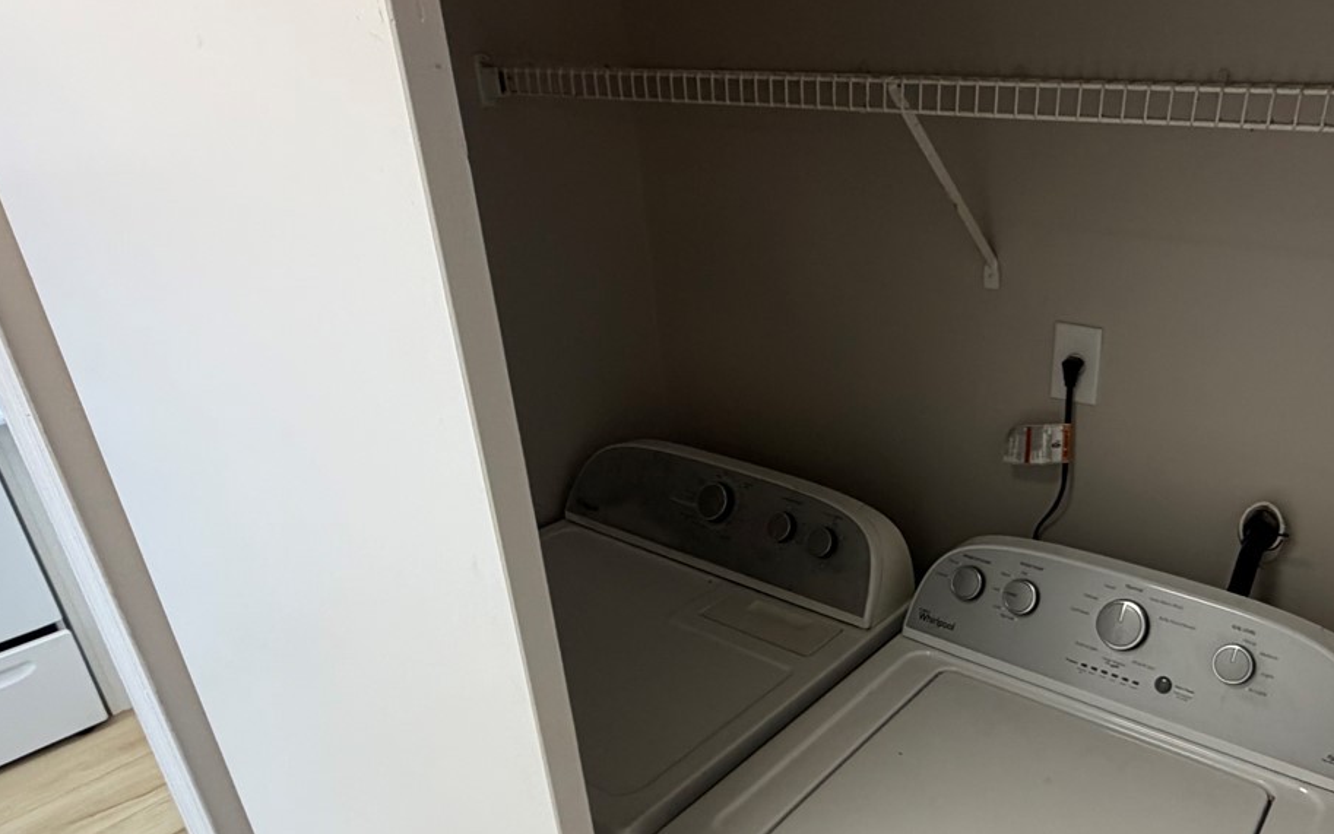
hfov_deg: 67.7
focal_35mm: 26
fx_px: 945
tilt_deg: -27.5
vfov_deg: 47.1
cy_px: 535
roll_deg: -1.6
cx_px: 926
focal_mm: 2.22
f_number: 2.2
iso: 200
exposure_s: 1/120
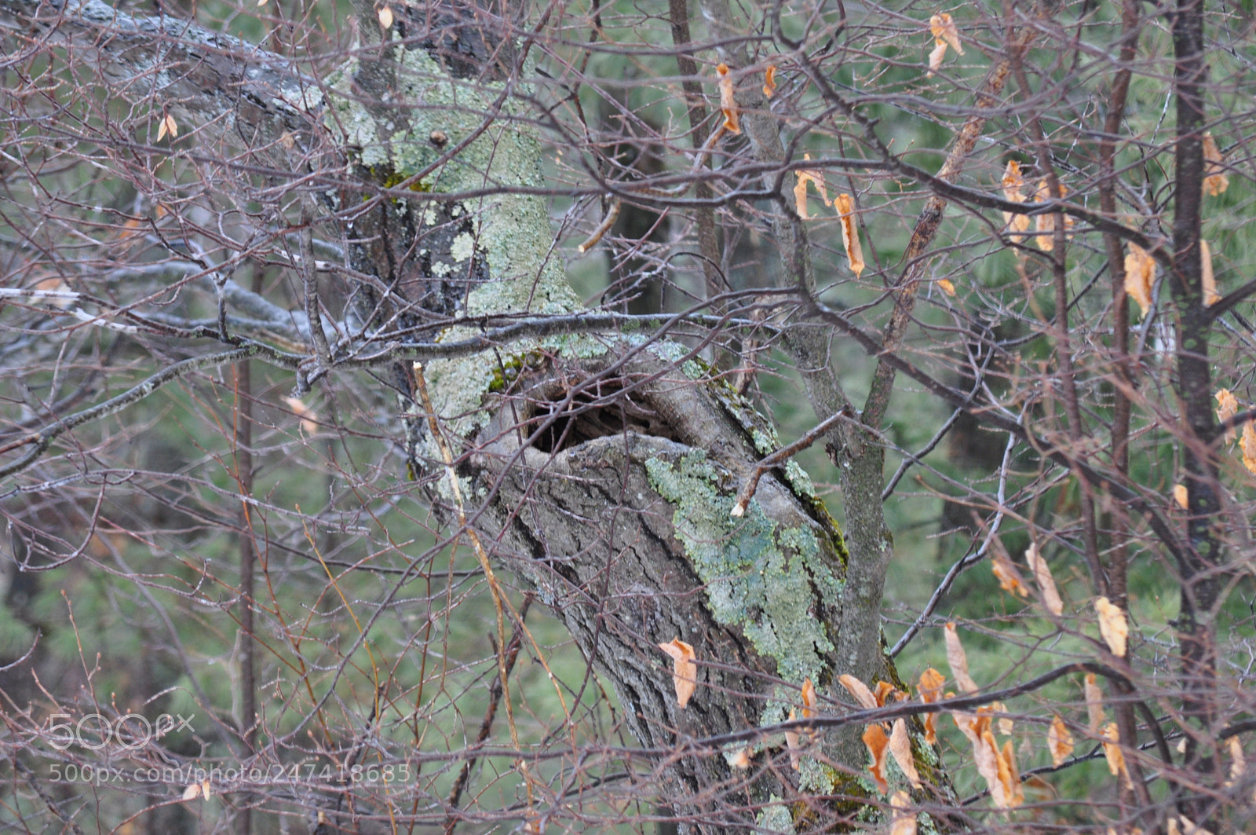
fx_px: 10455
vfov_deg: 4.6
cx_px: 628
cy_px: 418
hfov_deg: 6.9
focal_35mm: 300
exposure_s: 1/60
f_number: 8
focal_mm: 200
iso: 400
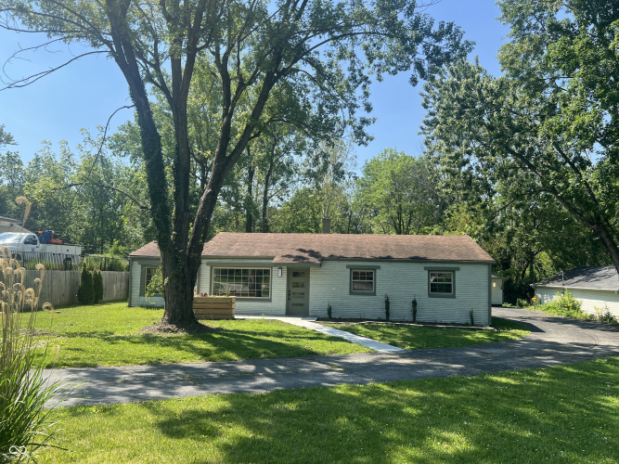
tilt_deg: +5.5
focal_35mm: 26
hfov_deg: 67.3
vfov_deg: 53.0
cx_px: 310
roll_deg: -1.1
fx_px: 465
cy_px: 232
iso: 50
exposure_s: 1/2165
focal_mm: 5.7
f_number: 1.5
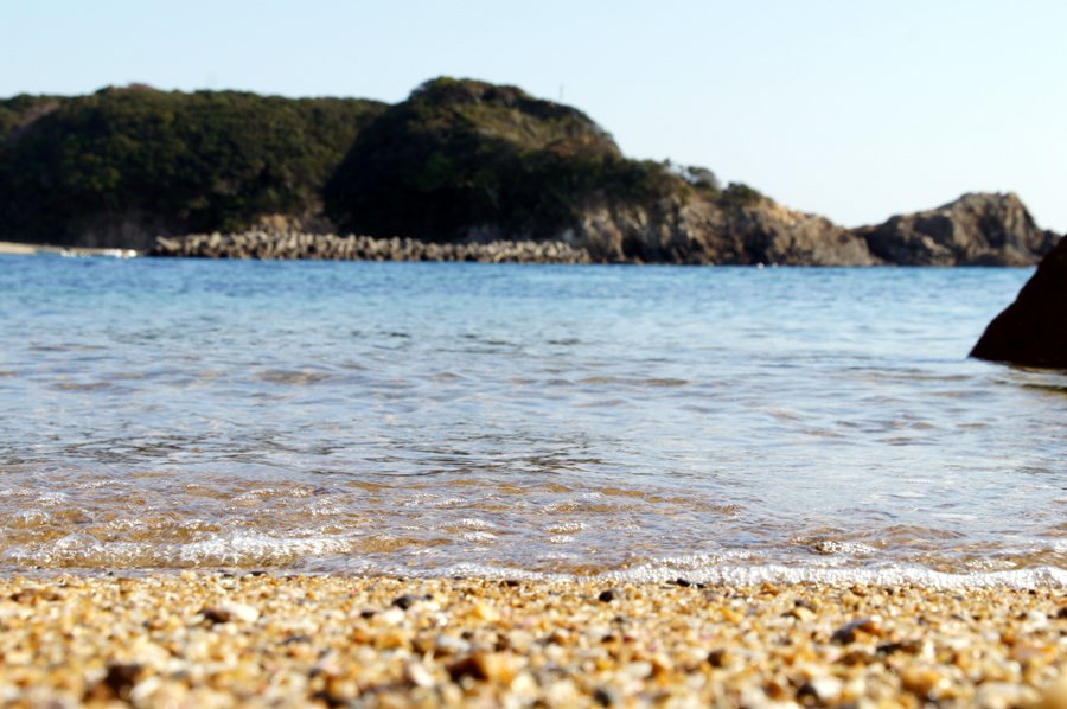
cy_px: 354
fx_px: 2220
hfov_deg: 27.0
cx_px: 534
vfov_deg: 18.1
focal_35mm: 75
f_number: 13
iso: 200
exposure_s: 1/160
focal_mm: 50
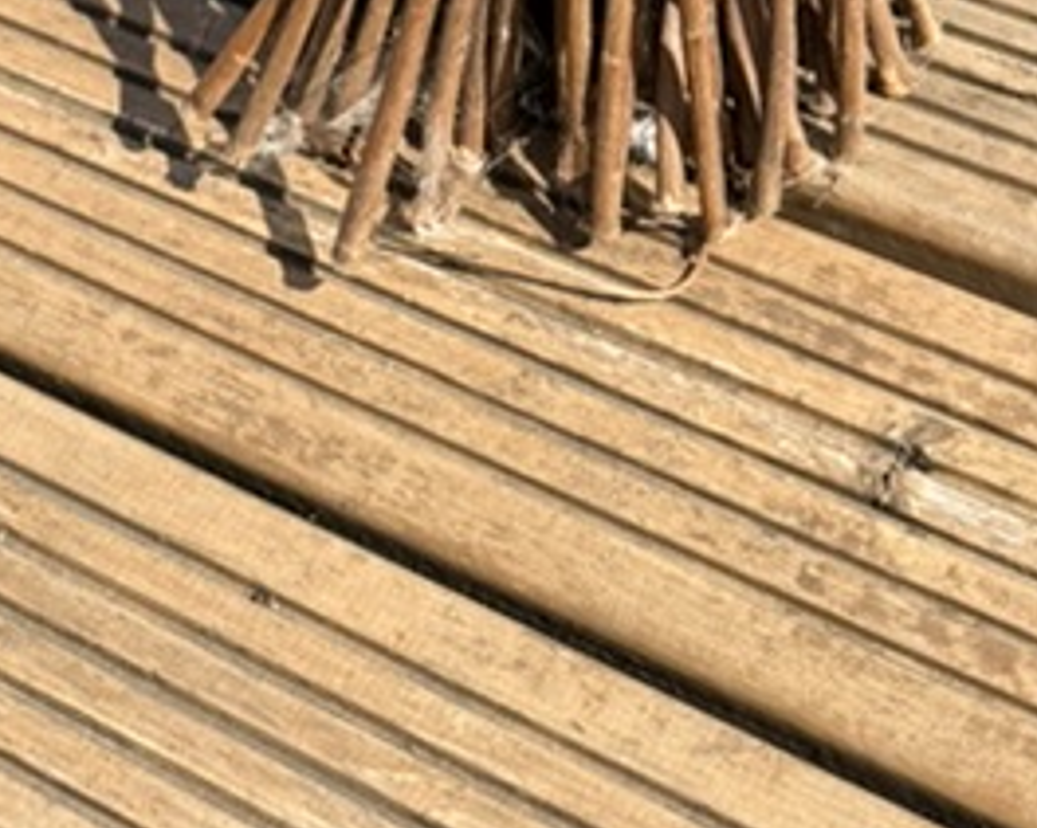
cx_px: 581
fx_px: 2792
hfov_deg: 21.0
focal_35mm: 91
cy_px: -1048
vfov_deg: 13.3
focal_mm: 6.76
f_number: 1.78
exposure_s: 1/3145
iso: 80
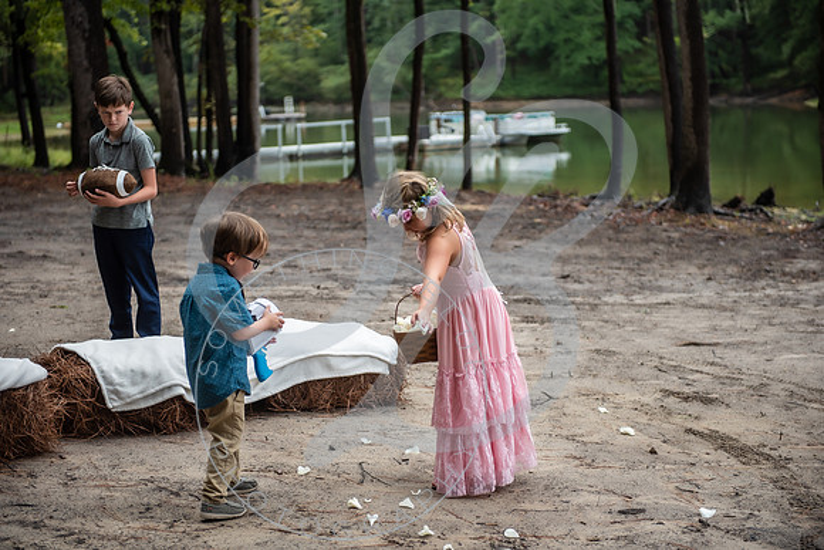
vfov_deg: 19.5
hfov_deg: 28.8
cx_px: 412
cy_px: 275
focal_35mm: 70
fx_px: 1603
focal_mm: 70
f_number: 2.8
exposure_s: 1/320
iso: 100
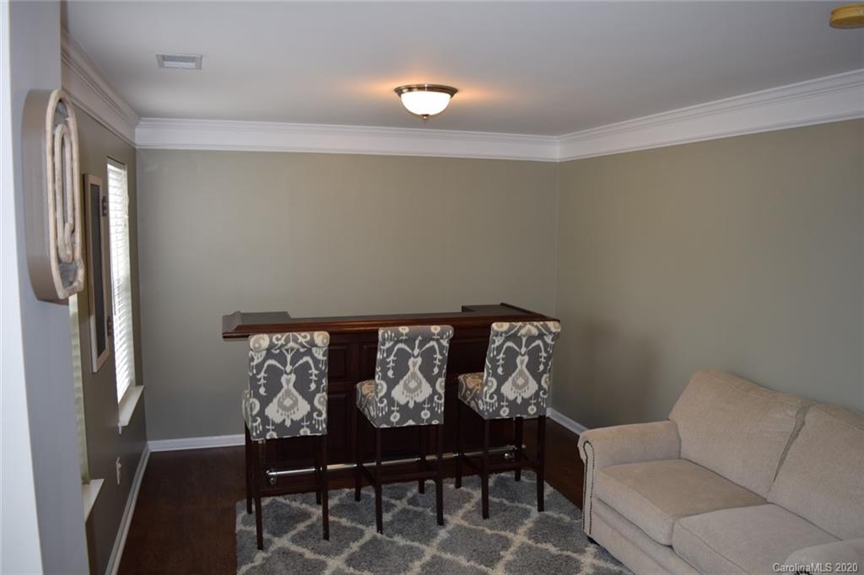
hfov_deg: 67.4
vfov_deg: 47.9
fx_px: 648
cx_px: 432
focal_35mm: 27
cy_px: 288
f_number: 3.5
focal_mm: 18
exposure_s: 1/30
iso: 100
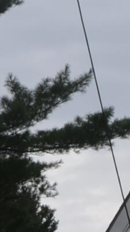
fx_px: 2325
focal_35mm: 379
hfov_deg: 3.2
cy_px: 379
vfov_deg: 5.6
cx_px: 282
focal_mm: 32
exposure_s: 1/250
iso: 140
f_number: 8
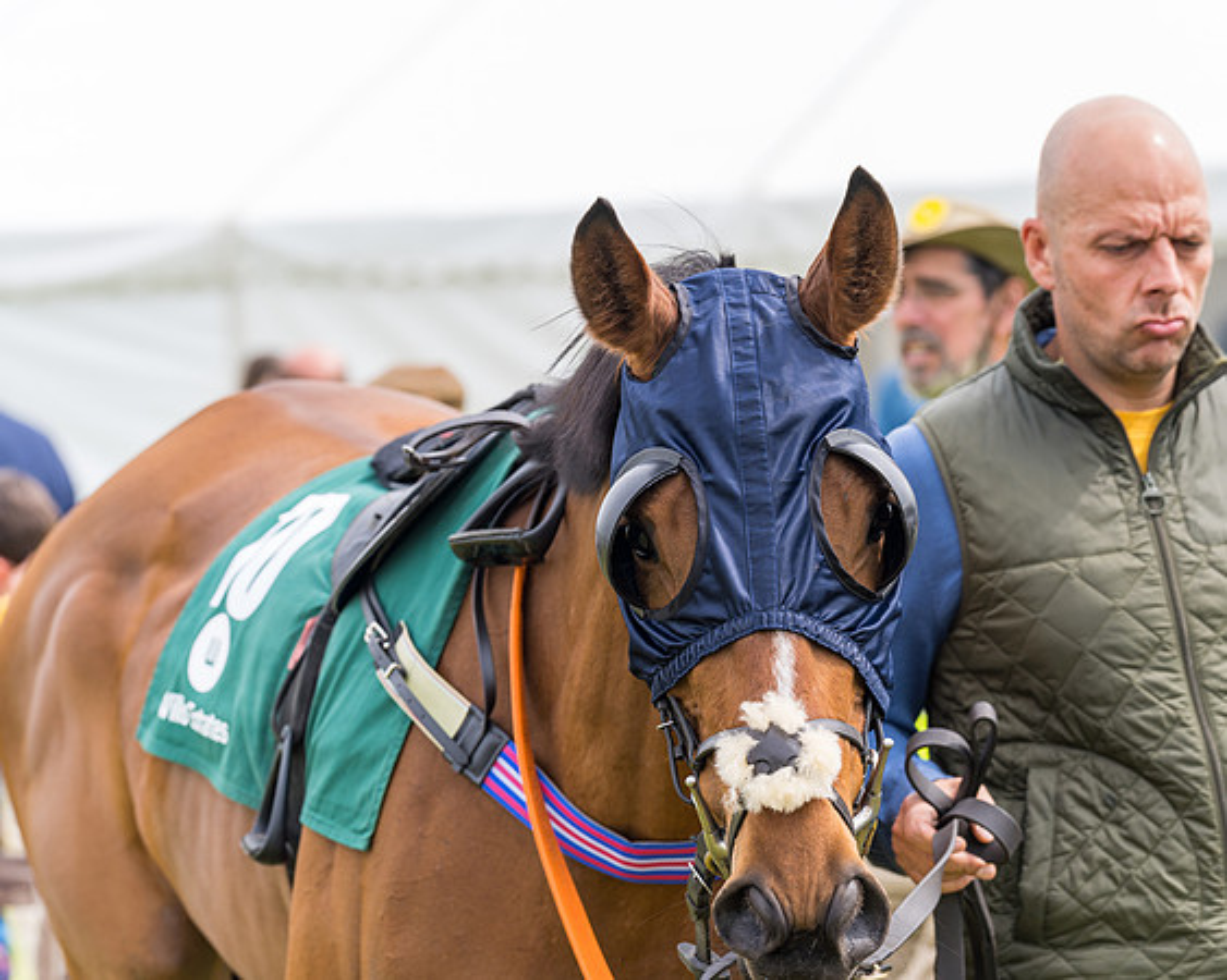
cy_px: 490
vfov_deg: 8.9
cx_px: 842
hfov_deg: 11.1
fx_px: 6310
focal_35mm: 174
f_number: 5
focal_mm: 135
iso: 50
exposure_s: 1/250
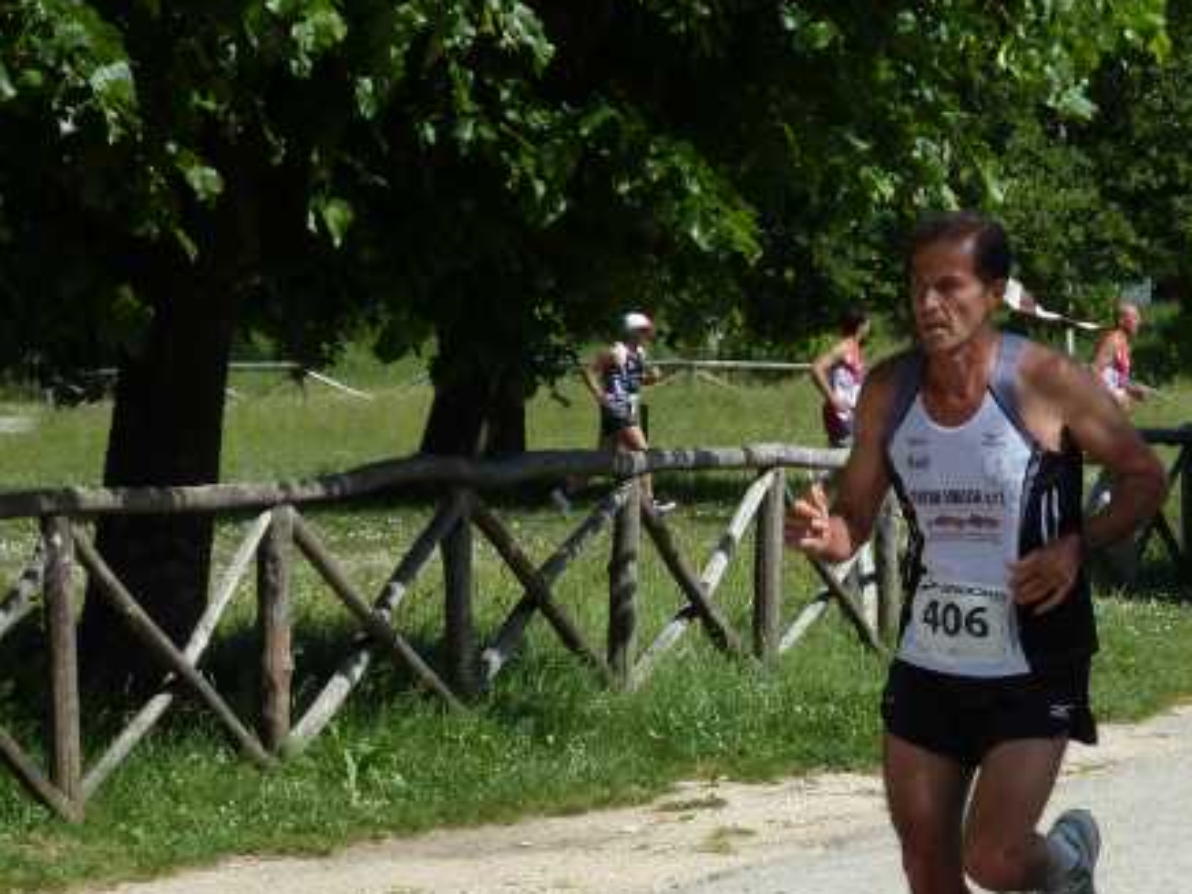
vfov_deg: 6.8
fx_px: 7576
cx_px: 823
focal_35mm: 220
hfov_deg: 9.0
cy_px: 622
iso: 80
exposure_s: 1/400
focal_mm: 22.5
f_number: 4.5
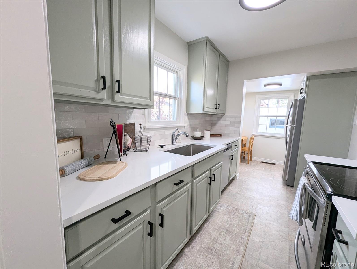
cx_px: 178
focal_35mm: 13
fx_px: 134
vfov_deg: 90.1
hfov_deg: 106.1
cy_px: 134
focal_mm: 1.95
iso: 85
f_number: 2.2
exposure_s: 1/120
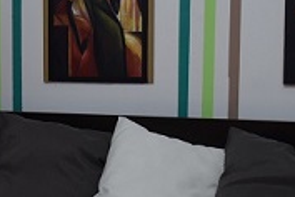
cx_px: 135
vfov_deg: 13.9
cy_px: 181
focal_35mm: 97
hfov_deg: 20.9
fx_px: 798
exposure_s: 1/60
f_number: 3.8
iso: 1000
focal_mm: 23
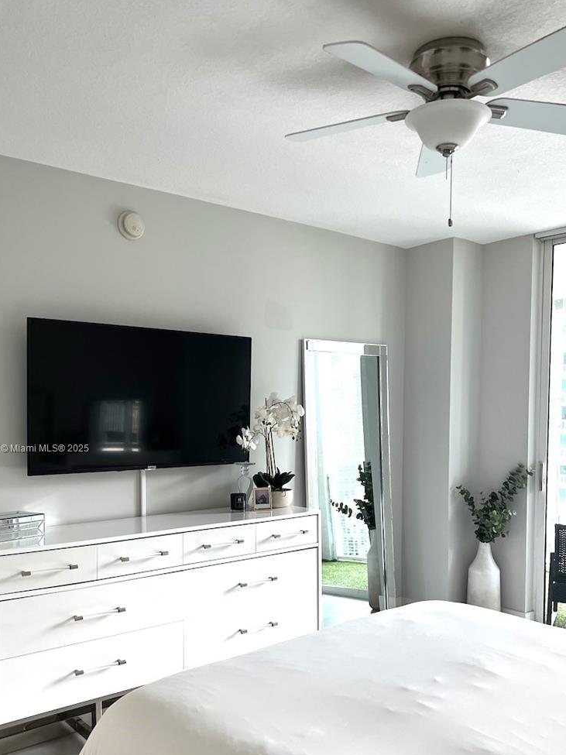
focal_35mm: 32
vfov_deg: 56.4
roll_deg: -0.6
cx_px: 296
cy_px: 449
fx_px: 698
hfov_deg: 44.1
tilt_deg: -2.6
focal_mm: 5.7
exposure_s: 1/121
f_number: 1.5
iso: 125
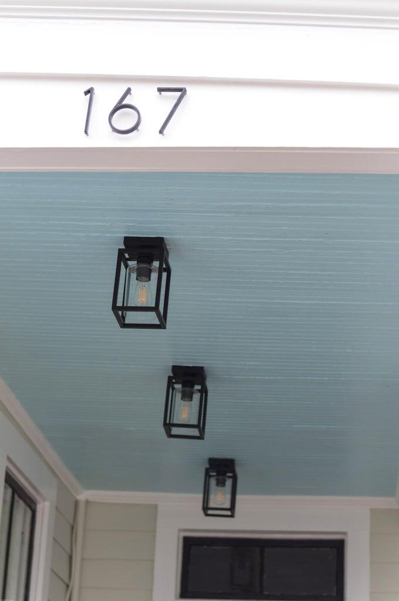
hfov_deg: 18.1
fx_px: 1250
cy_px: 300
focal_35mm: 75
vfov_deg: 27.0
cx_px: 200
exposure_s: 1/320
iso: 200
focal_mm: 50
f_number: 2.8
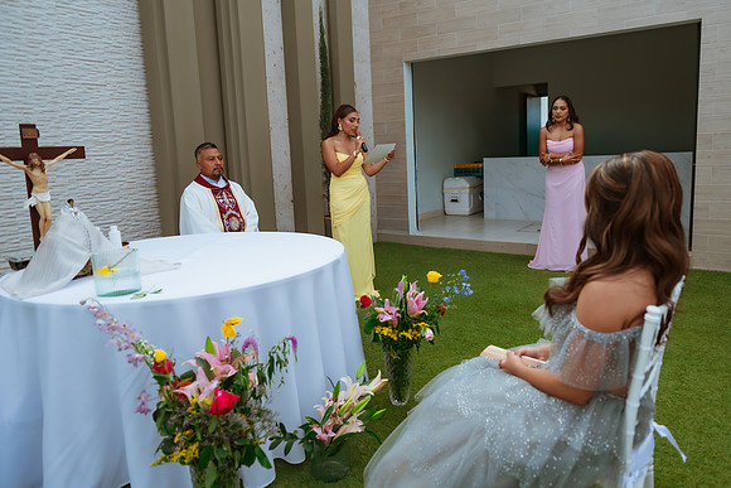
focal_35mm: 26
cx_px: 395
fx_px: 527
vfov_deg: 49.6
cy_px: 224
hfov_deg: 69.4
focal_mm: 24
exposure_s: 1/1250
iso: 100
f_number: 2.8
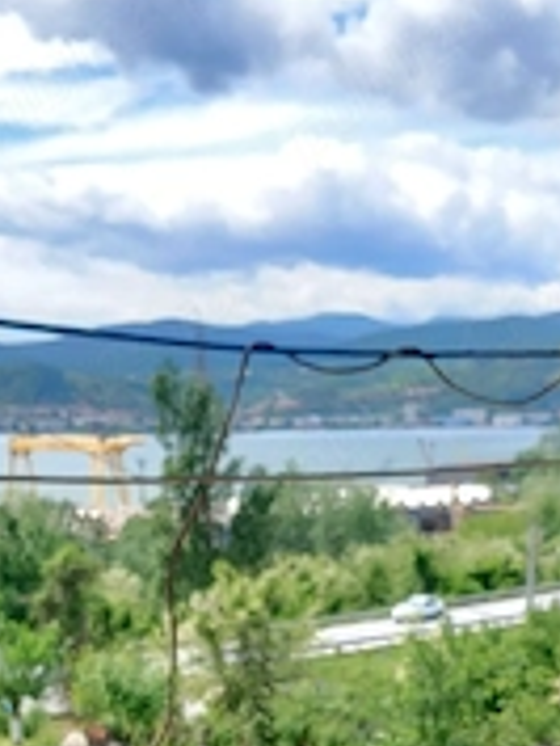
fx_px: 1314
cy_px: 763
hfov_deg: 23.9
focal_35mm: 61
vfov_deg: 29.4
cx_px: 181
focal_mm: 4
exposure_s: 1/50
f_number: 1.8
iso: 20
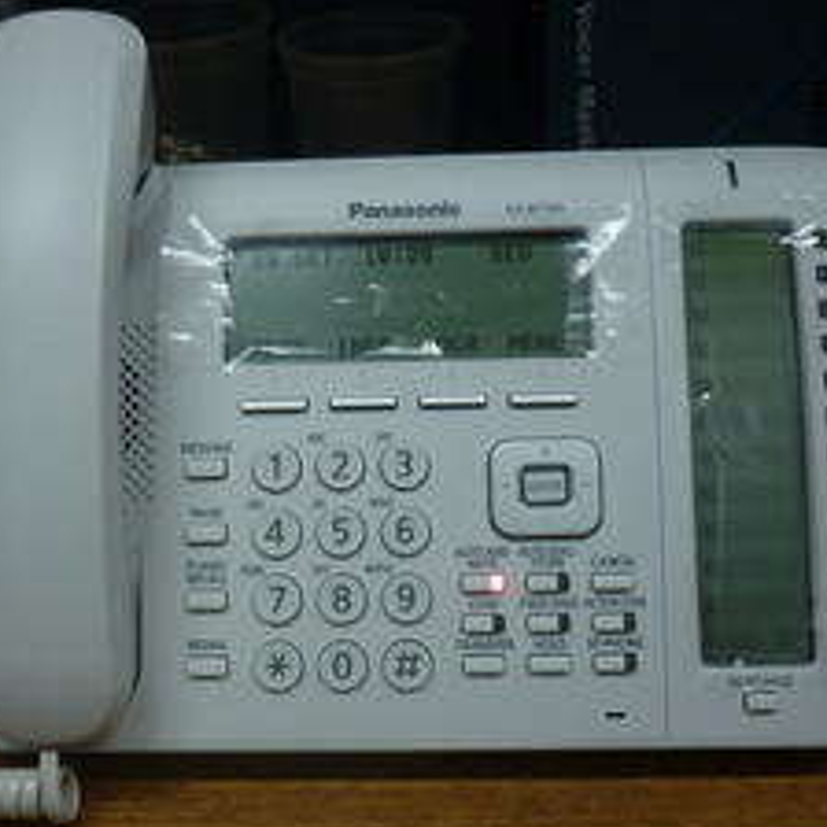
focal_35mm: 45
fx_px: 1216
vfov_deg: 37.5
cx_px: 342
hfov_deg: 37.4
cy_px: 441
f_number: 2.8
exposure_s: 1/30
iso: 80
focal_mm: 5.5
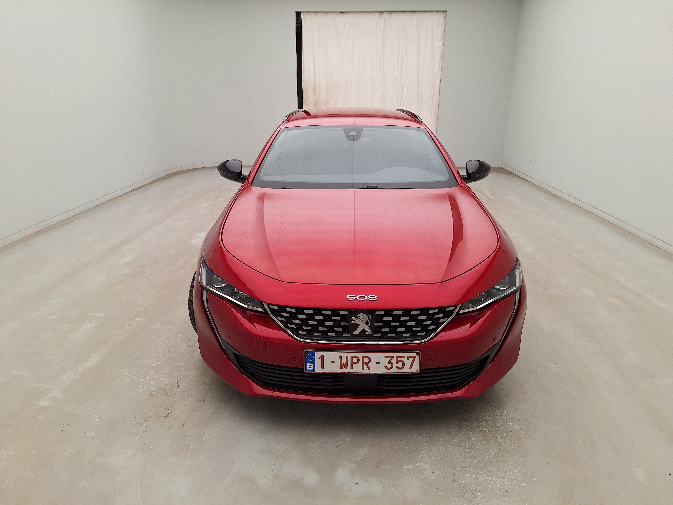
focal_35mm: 23
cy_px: 252
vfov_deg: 58.9
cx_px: 336
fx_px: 447
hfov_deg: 73.9
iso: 40
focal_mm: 5.54
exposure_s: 1/106
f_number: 1.8
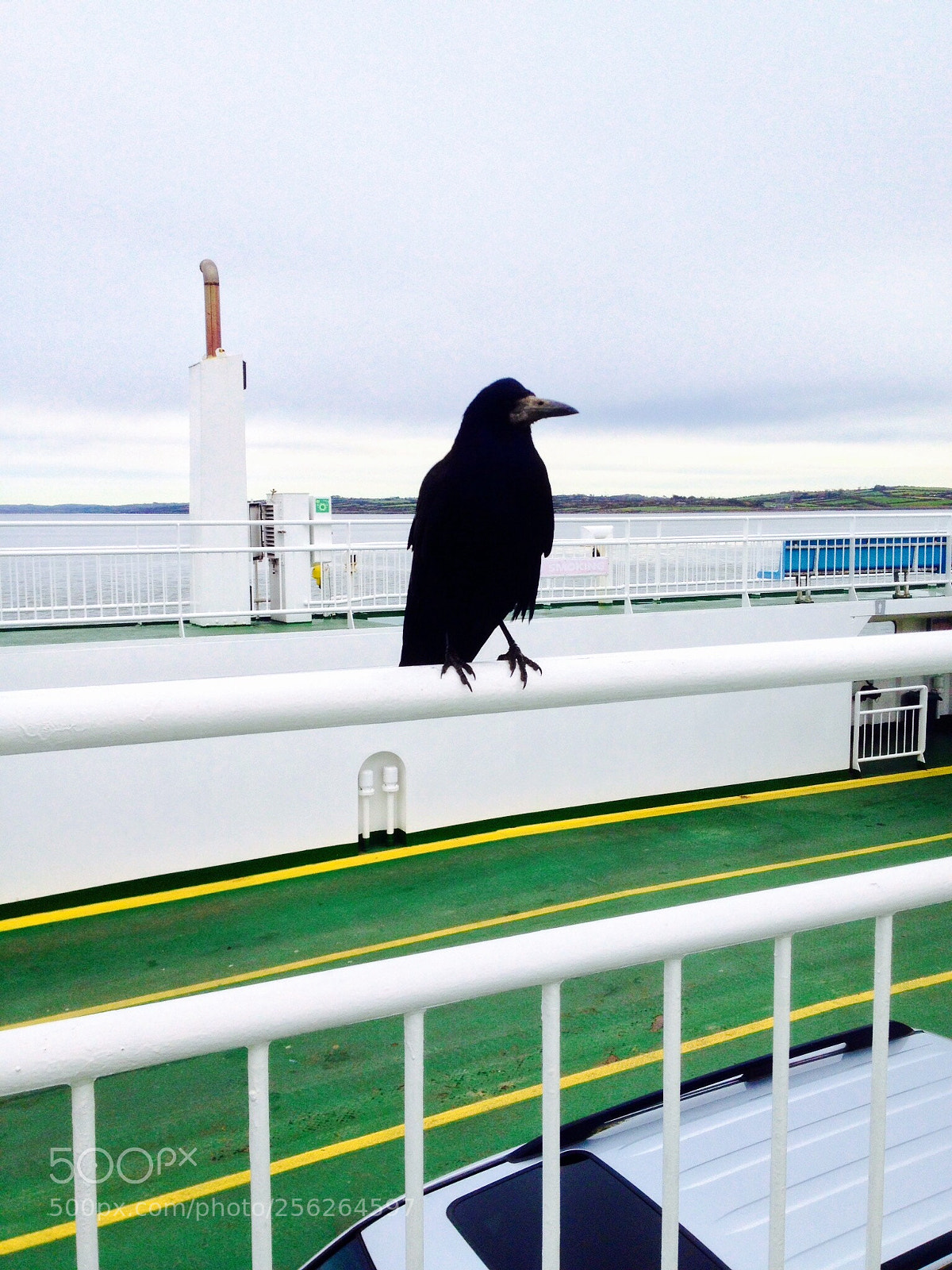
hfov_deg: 40.7
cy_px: 635
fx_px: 1283
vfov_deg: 52.6
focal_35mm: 35
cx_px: 476
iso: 50
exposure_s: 1/690
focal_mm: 4.28
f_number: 2.4
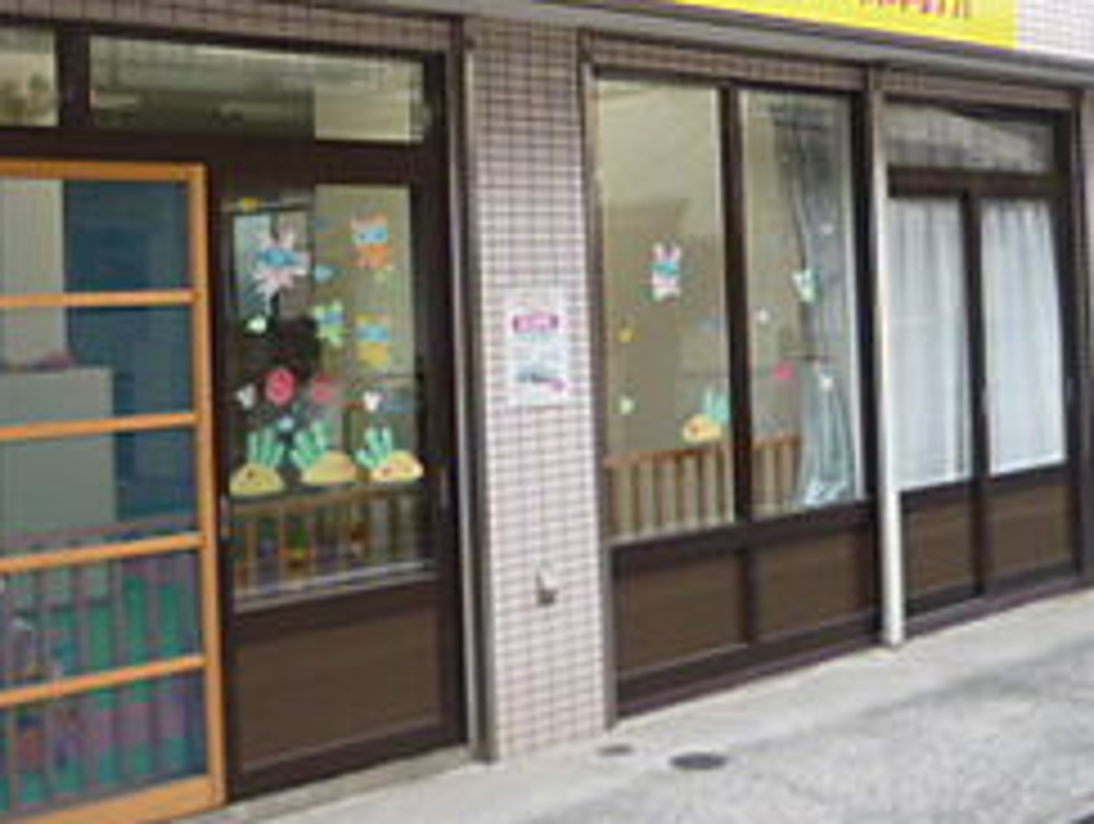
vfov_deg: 26.0
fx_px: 1772
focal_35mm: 56
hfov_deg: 34.0
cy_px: 257
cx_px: 729
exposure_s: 1/60
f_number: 2.5
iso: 125
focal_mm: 4.3
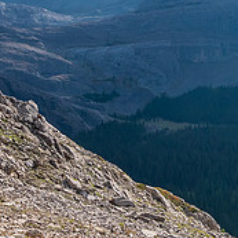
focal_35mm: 71
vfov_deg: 24.3
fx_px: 552
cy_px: 91
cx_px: 256
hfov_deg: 23.0
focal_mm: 12
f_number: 8
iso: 200
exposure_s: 1/200
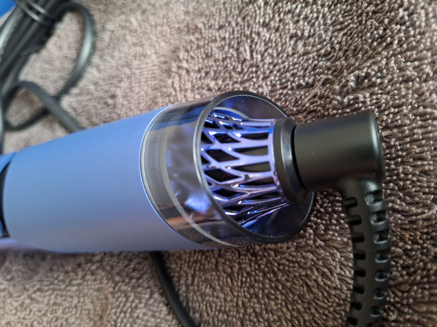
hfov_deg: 73.9
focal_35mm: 23
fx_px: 290
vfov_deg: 58.9
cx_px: 218
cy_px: 164
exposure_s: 1/20
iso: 400
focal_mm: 5.54
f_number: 1.8
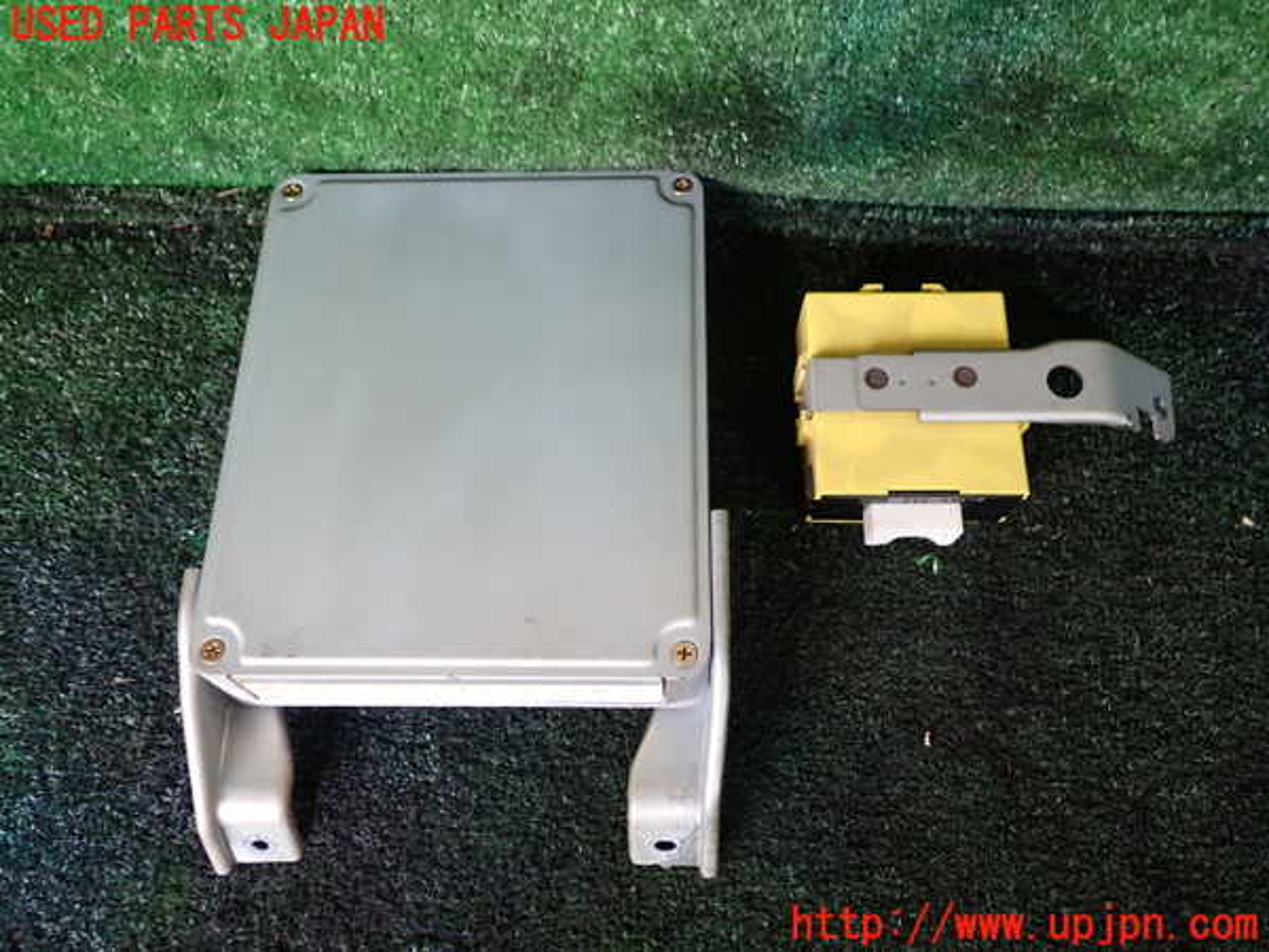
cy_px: 476
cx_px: 634
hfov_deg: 60.0
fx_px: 1100
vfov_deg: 46.8
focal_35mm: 30
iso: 125
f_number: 2.3
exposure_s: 1/60
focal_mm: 5.4
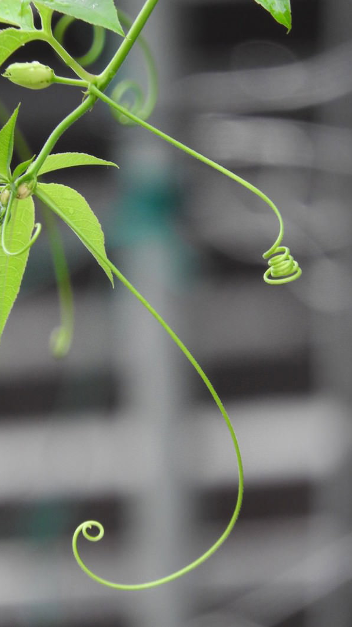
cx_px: 151
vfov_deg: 1.8
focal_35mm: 1201
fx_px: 19941
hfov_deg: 1.0
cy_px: 314
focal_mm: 197.1
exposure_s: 1/125
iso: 400
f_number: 5.6
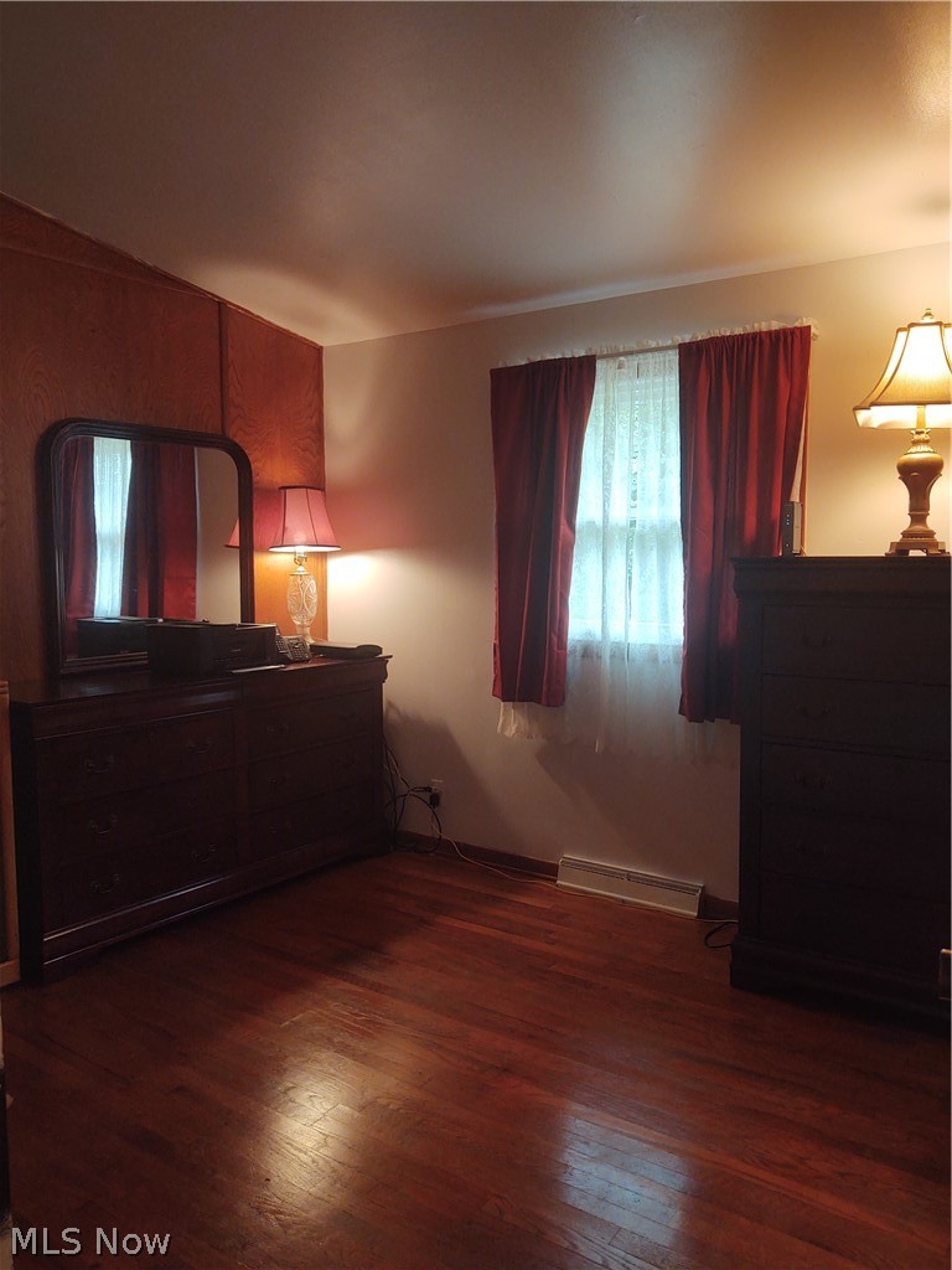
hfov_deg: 51.4
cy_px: 635
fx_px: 990
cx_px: 476
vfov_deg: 65.3
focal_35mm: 27
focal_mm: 4.75
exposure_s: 1/60
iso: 157
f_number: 1.7
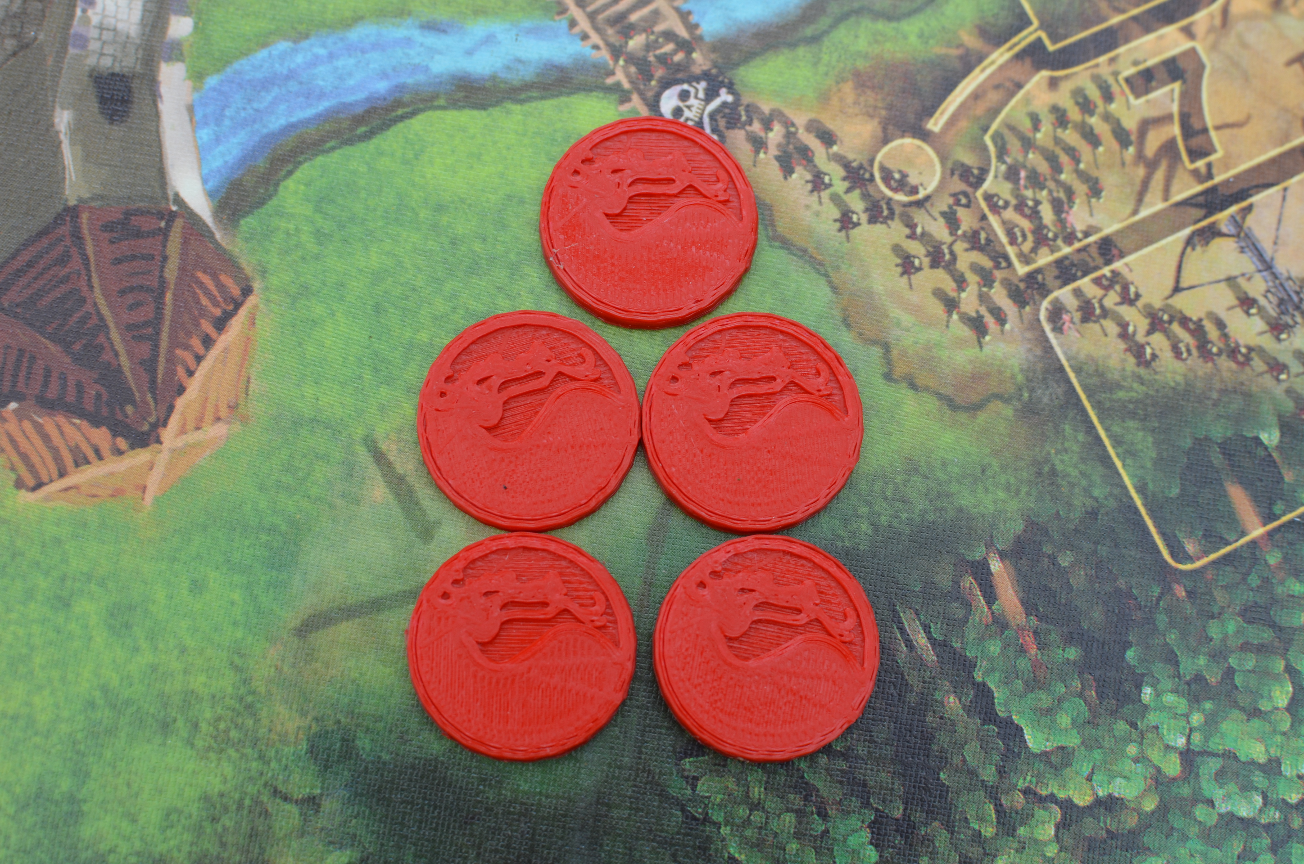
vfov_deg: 25.6
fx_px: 1898
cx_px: 652
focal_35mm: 52
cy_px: 432
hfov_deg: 37.9
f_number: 6.3
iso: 200
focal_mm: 35
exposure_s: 1/160
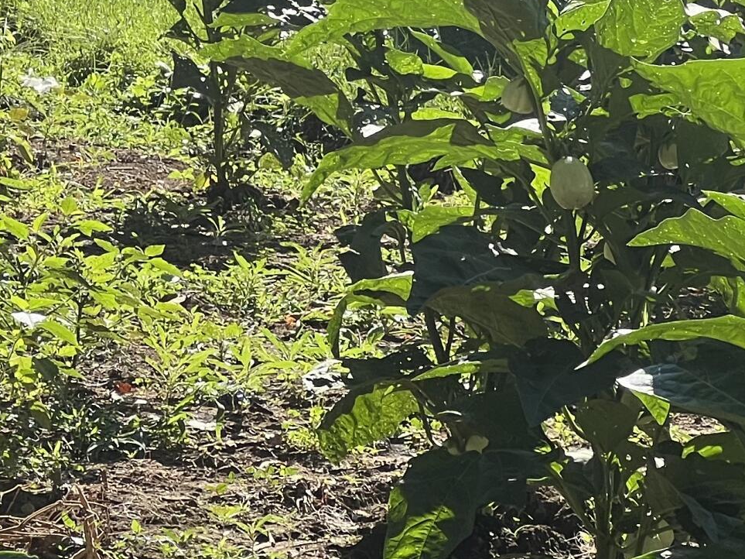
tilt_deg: +4.1
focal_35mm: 240
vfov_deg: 6.2
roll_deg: -0.4
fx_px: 5165
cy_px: -129
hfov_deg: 8.2
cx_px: 90
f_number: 2.8
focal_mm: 9
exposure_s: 1/438
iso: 32
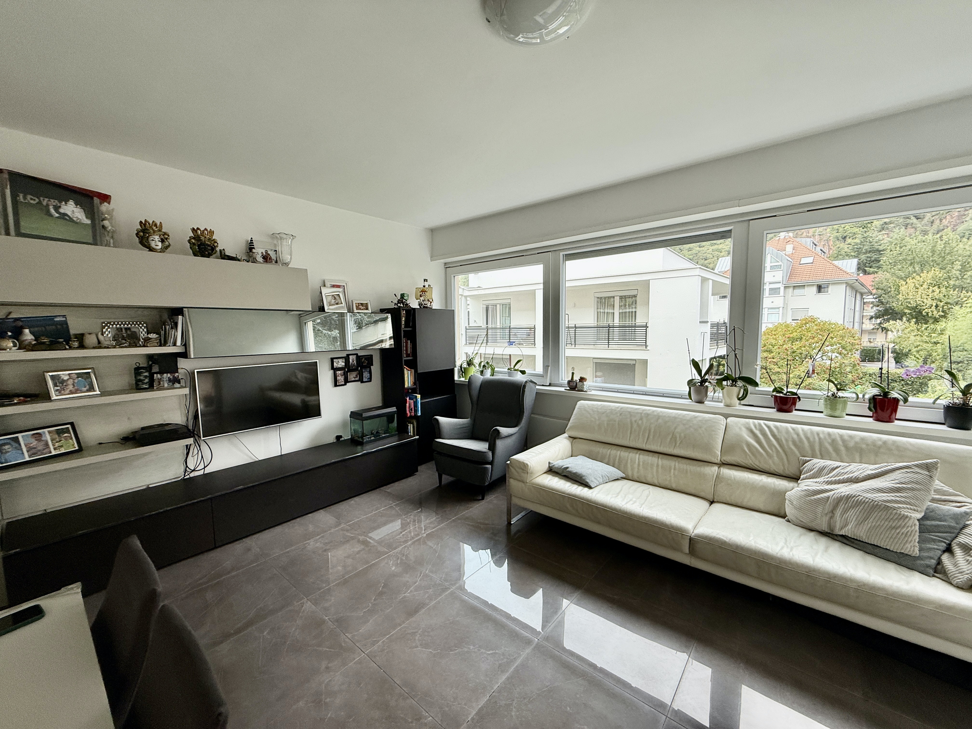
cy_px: 364
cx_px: 486
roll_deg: +0.5
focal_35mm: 14
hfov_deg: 102.1
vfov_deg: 85.7
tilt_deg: -5.0
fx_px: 393
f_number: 2.2
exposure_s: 1/155
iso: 64
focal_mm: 2.22
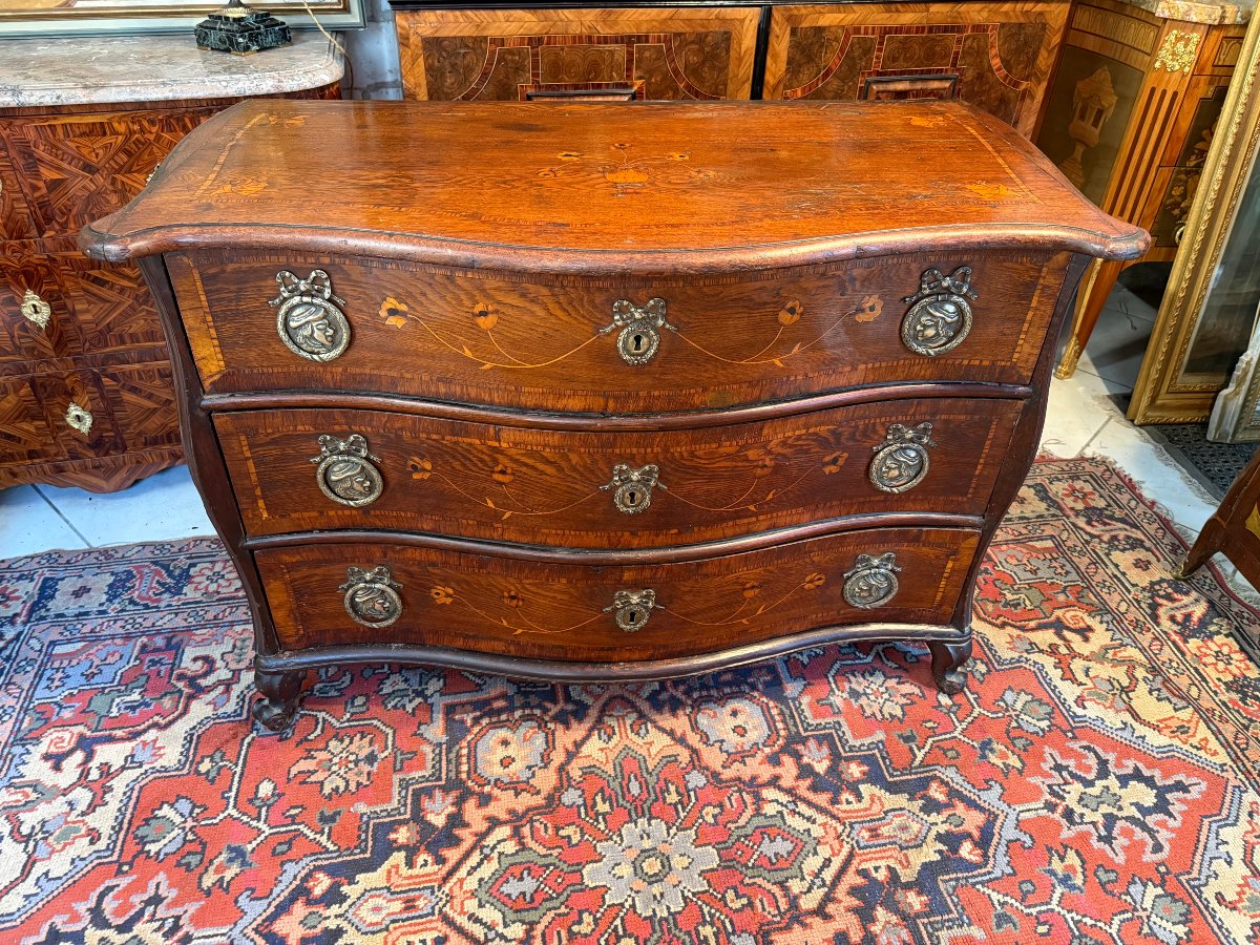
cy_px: 472
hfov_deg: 71.6
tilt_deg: -36.2
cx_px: 630
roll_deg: -0.9
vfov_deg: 56.8
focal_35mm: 24
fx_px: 874
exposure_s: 1/50
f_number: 1.78
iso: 500
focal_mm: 6.76
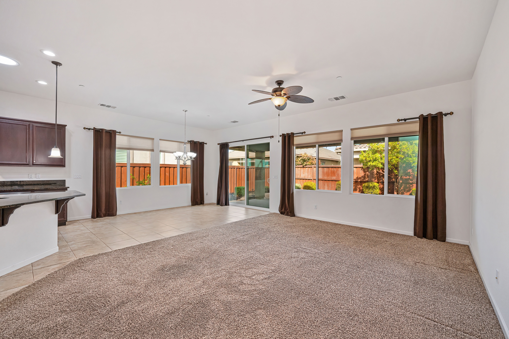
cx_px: 254
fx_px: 212
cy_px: 170
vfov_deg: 77.3
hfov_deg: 100.4
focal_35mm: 15
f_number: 10
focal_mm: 15
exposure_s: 1/200
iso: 640
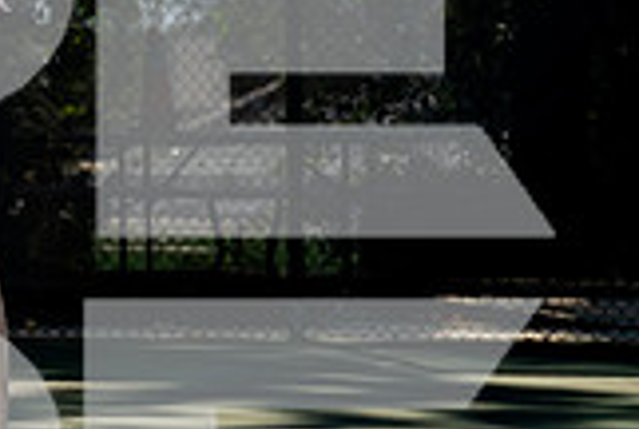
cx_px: -468
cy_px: 36
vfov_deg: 8.4
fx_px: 2916
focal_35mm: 164
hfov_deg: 11.7
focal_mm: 43
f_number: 4.5
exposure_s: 1/1250
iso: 100
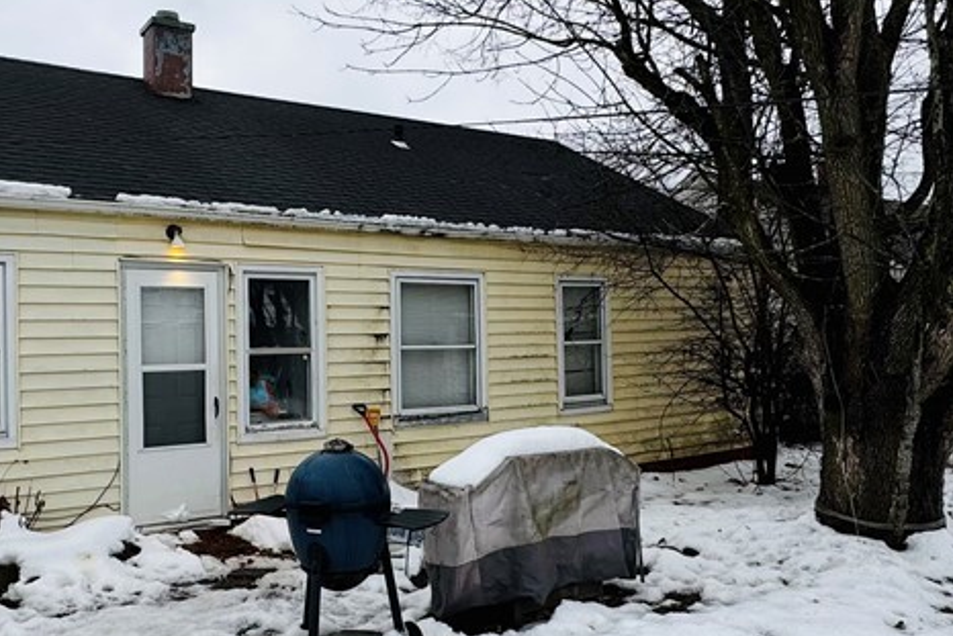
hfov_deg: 58.3
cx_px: 391
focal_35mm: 32
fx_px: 847
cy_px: 331
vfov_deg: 41.1
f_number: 2.2
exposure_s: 1/324
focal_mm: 2.22
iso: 40
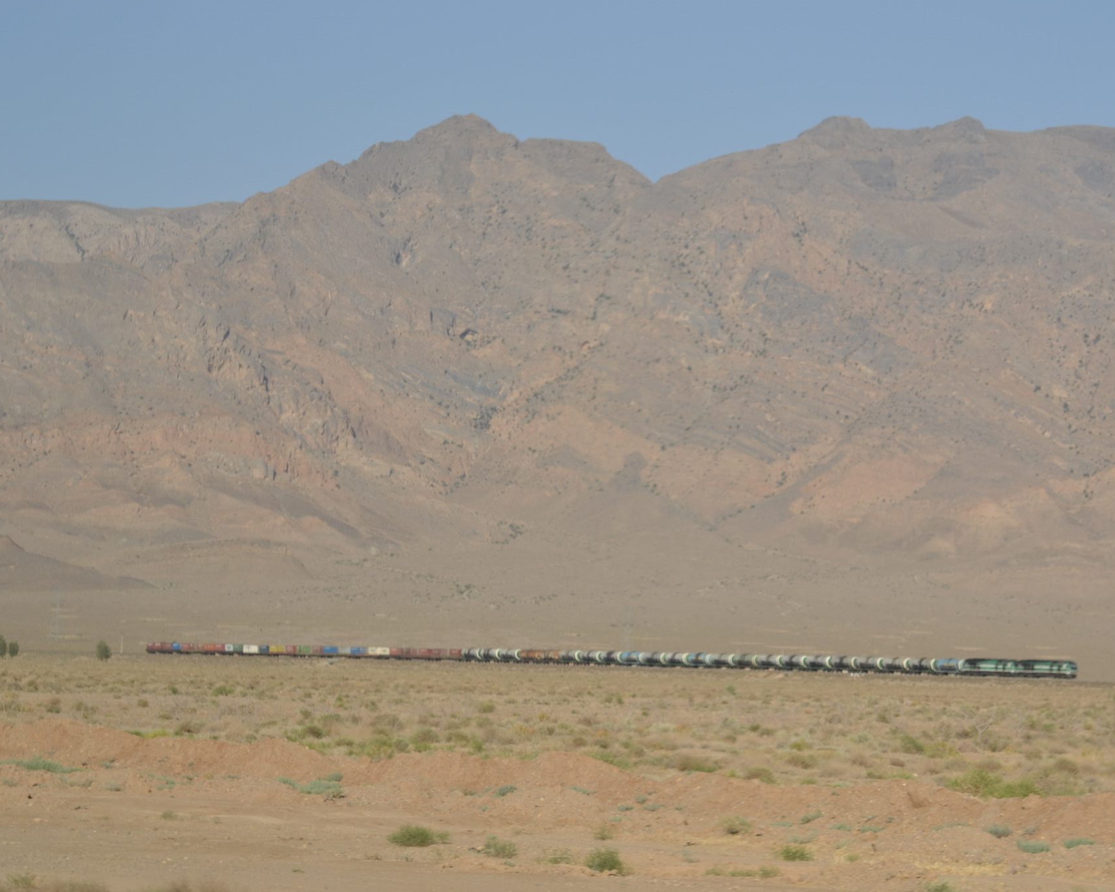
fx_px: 4210
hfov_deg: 15.1
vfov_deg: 12.1
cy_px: 444
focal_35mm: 128
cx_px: 566
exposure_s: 1/500
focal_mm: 75
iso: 100
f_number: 5.6
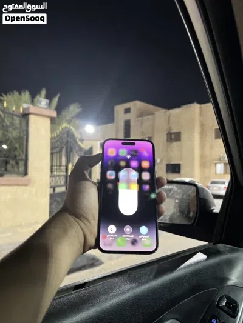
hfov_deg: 53.1
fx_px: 243
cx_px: 122
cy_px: 162
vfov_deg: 67.3
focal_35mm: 26
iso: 800
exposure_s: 1/30
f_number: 1.5
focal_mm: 5.7
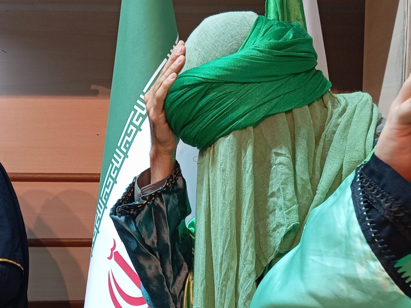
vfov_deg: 23.2
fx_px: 736
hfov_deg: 31.2
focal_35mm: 62
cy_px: 260
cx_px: 183
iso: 221
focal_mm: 4.22
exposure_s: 1/33.3
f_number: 1.8
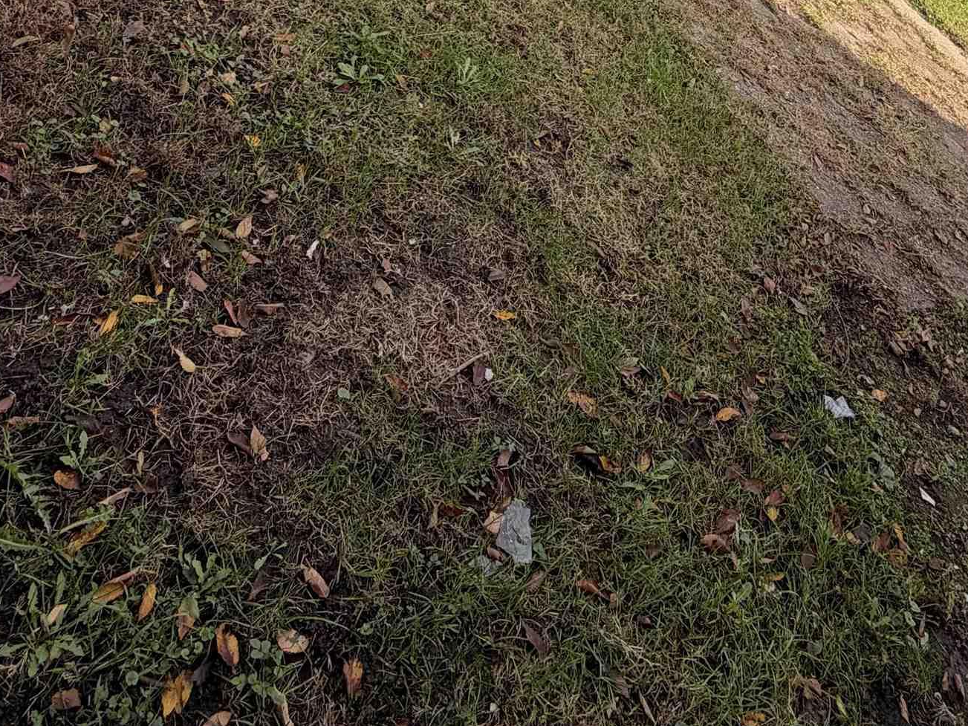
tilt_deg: -16.2
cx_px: 646
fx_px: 923
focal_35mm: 33
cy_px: -121
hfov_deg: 54.2
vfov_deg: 35.1
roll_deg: -31.7
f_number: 2.2
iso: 40
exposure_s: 1/717
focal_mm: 2.22
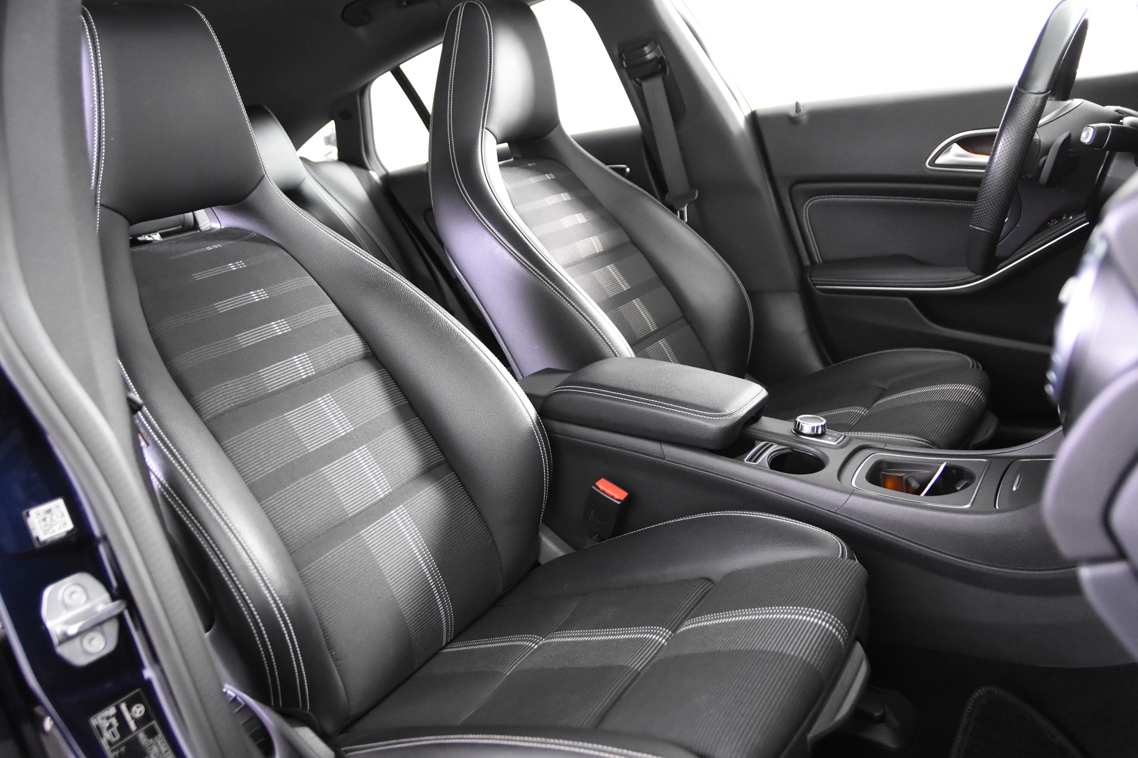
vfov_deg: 43.6
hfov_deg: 61.9
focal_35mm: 30
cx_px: 569
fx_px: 948
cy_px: 379
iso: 4500
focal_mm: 20
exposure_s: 1/30
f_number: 2.8
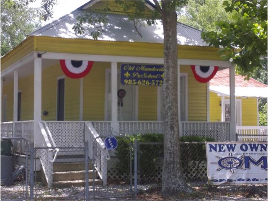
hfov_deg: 28.2
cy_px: 100
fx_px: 534
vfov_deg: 21.3
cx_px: 134
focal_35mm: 69
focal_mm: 9.7
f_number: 5.3
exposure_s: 1/100
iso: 80
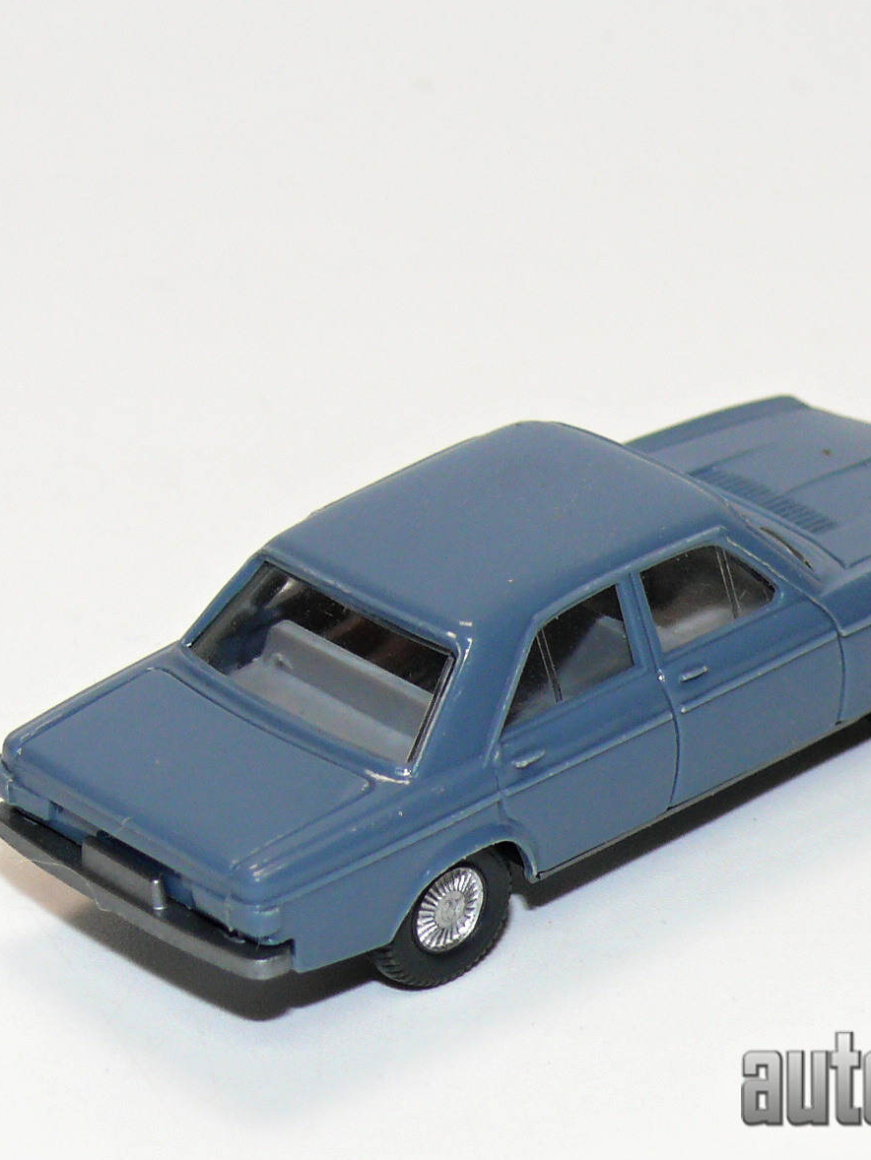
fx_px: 6238
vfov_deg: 10.6
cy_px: 572
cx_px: 514
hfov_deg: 8.0
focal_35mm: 186
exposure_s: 1/30
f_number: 4
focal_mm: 16.4
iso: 100
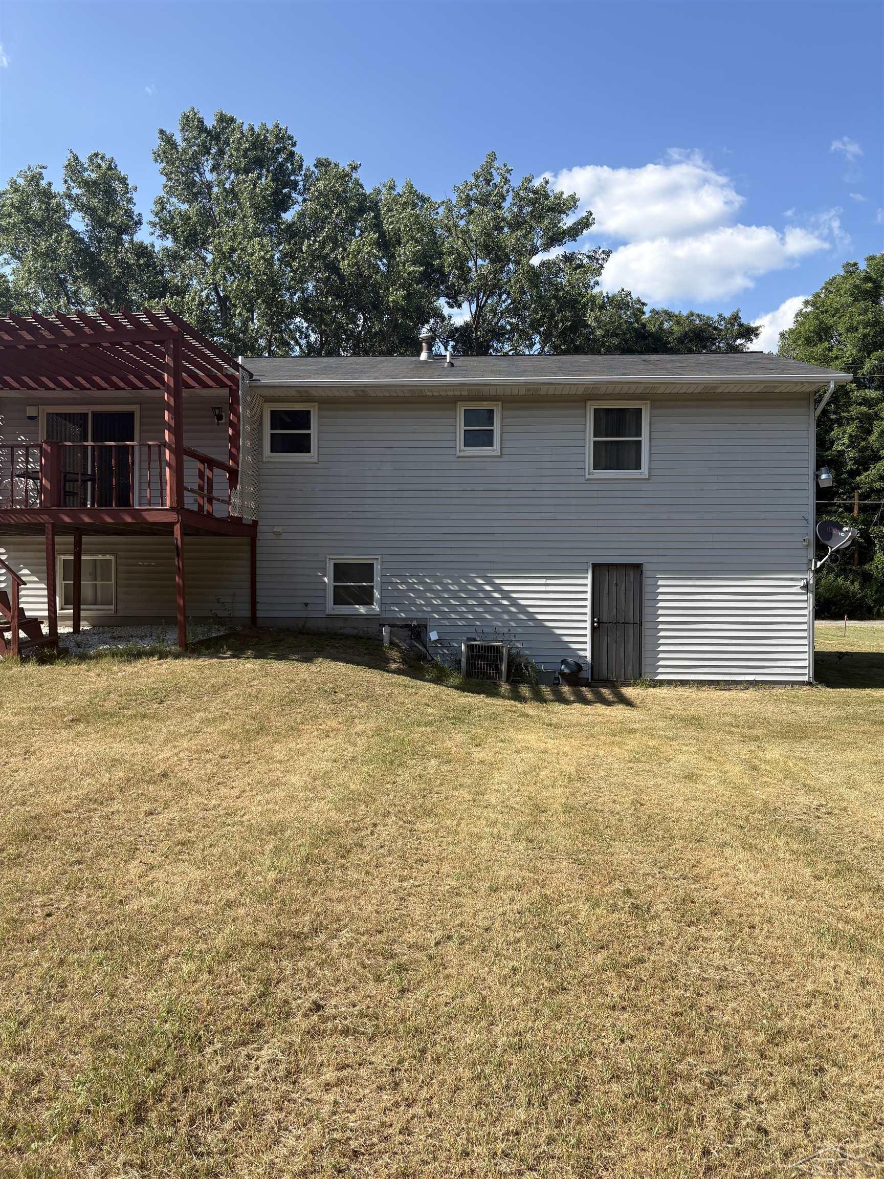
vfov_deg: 67.3
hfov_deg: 53.1
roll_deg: -0.4
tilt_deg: +0.3
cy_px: 590
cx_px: 442
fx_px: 885
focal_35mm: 26
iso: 50
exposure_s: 1/2141
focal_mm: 5.96
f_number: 1.6
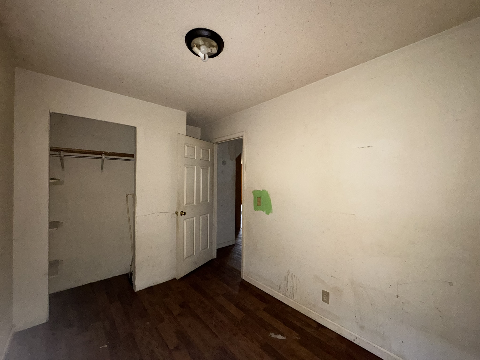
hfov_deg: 102.1
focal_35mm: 14
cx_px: 240
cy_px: 180
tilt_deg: -0.9
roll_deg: -0.1
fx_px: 194
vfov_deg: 85.7
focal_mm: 2.22
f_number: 2.2
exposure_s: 1/36
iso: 250
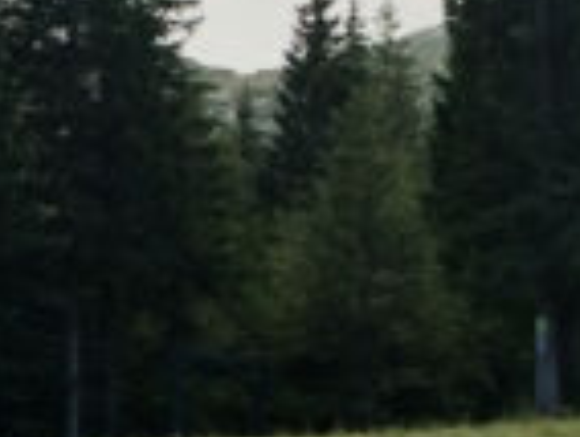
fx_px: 2719
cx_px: 241
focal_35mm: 162
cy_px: 560
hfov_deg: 12.2
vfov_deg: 9.0
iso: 32
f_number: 2.2
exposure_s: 1/391
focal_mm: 4.12
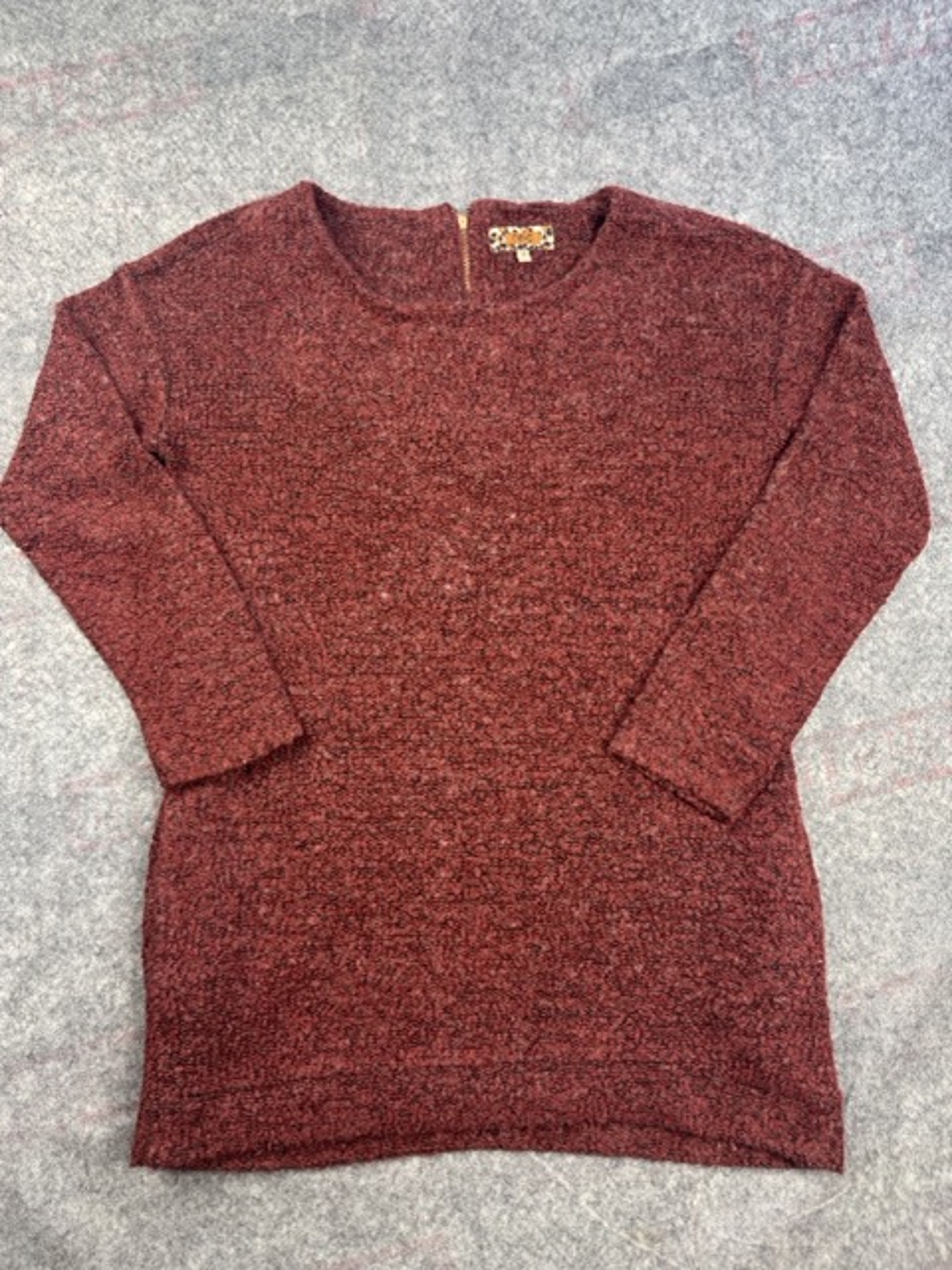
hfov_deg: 56.8
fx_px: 880
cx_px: 476
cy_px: 635
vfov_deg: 71.6
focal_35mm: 24
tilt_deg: -61.7
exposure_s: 1/50
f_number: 1.78
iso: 125
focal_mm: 6.76
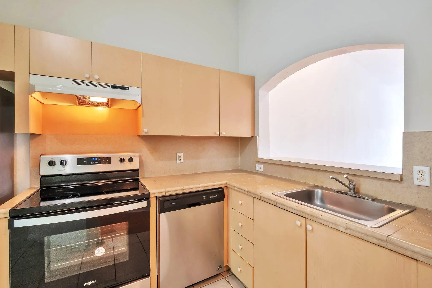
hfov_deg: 100.4
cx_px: 216
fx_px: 180
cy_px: 144
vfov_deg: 77.3
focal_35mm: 15
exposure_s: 1/10
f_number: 8
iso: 800
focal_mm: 10
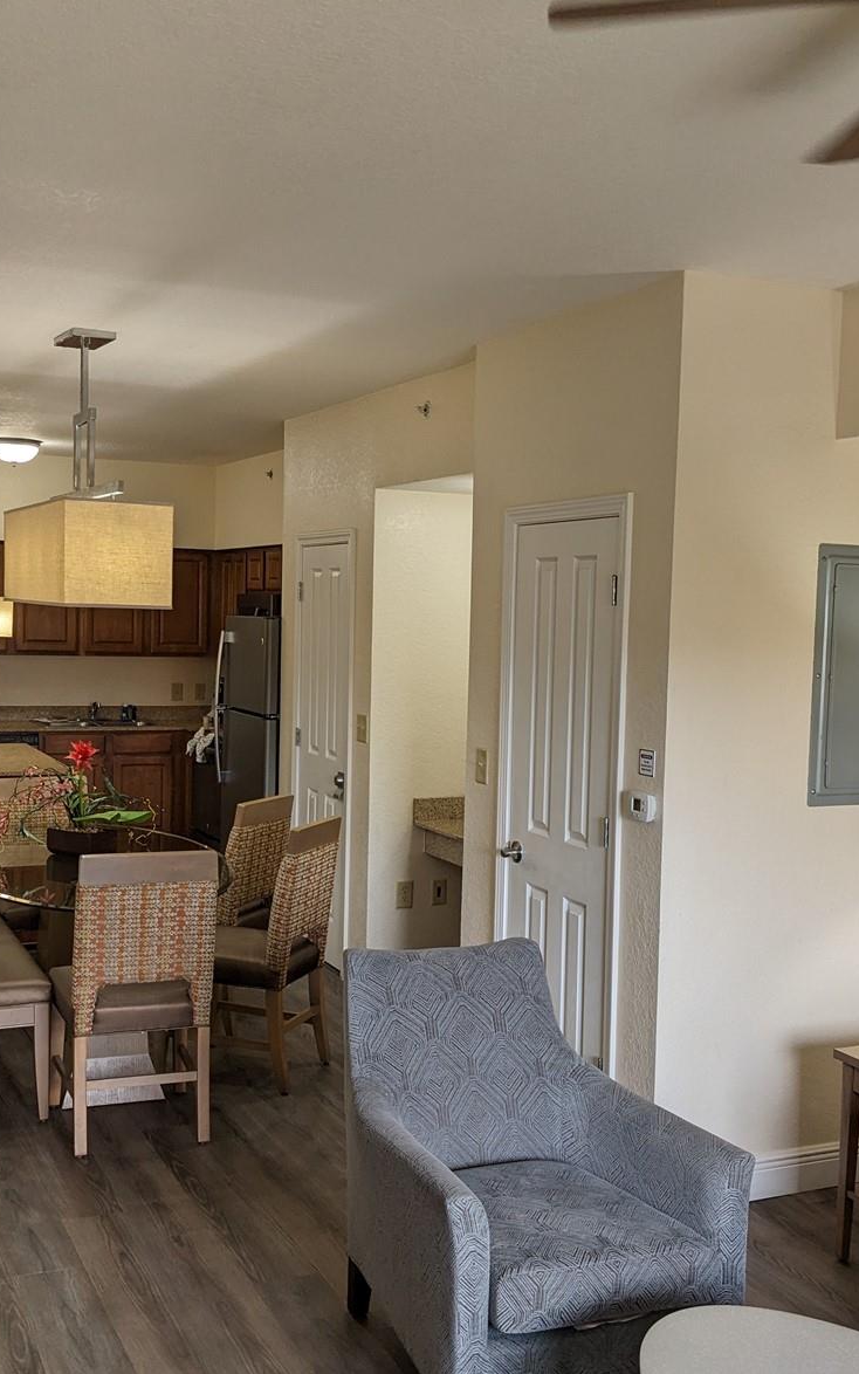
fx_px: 1460
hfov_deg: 32.8
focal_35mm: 39
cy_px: 693
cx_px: 469
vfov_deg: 50.4
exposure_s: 1/120
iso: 58
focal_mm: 4.38
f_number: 1.73
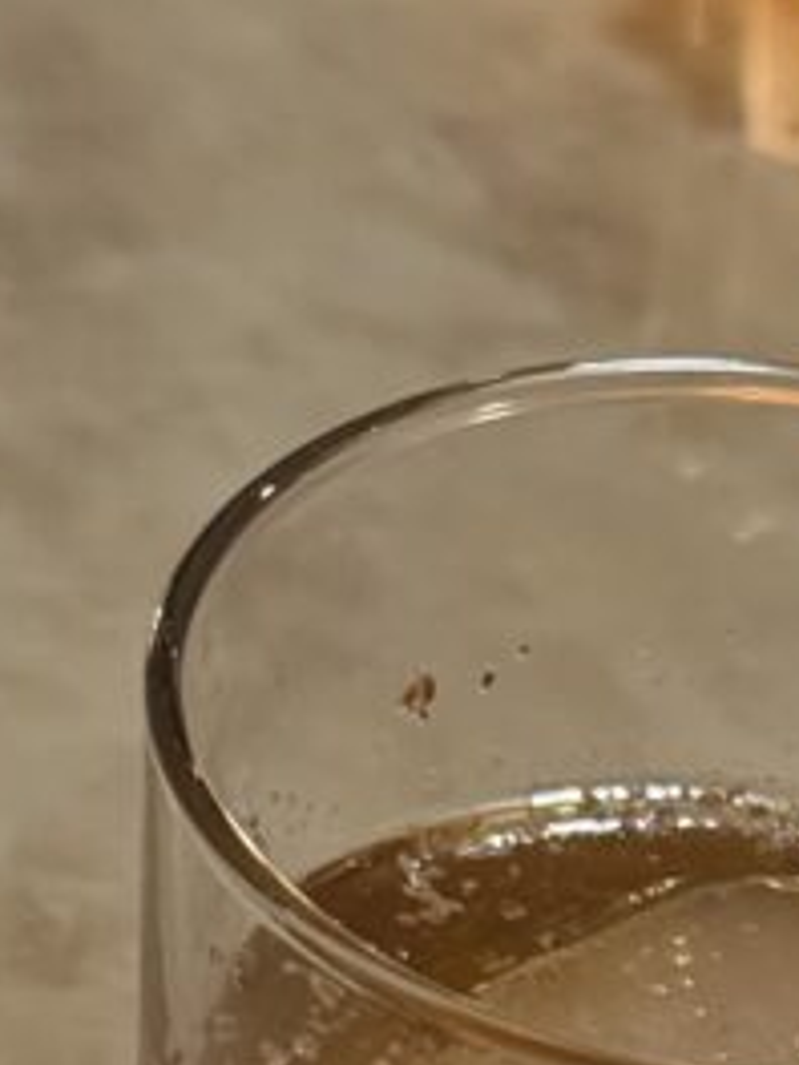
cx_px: 1243
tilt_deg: -40.1
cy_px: 1436
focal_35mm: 186
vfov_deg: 10.4
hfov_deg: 7.8
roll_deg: -11.7
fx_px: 5724
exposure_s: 1/30
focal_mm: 6.76
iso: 640
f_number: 1.78
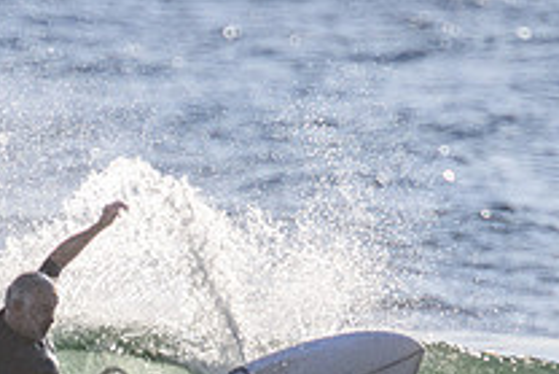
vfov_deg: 0.6
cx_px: 210
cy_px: 386
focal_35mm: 2227
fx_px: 34603
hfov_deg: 0.9
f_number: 11
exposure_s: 1/2000
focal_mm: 800
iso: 1000
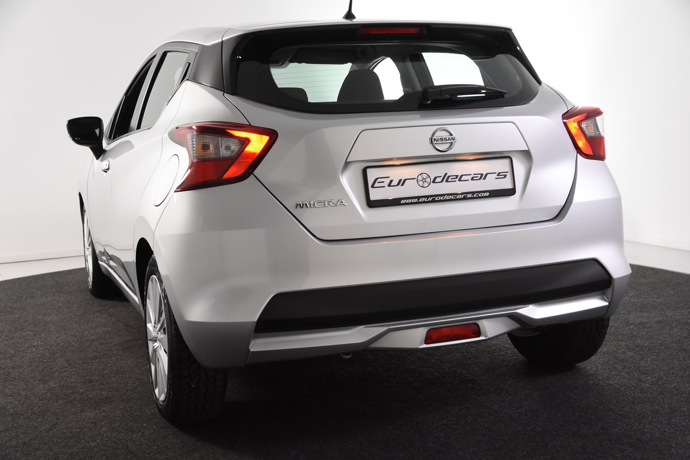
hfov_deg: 38.9
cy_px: 230
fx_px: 977
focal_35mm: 51
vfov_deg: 26.5
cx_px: 345
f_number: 5
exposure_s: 1/100
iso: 1600
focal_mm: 34
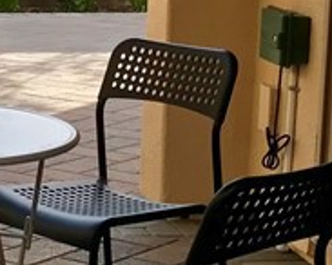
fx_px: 1502
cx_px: -273
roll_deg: -1.8
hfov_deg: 11.6
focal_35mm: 153
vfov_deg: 10.1
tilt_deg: -11.0
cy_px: 104
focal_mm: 3.99
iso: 20
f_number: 1.8
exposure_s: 1/626
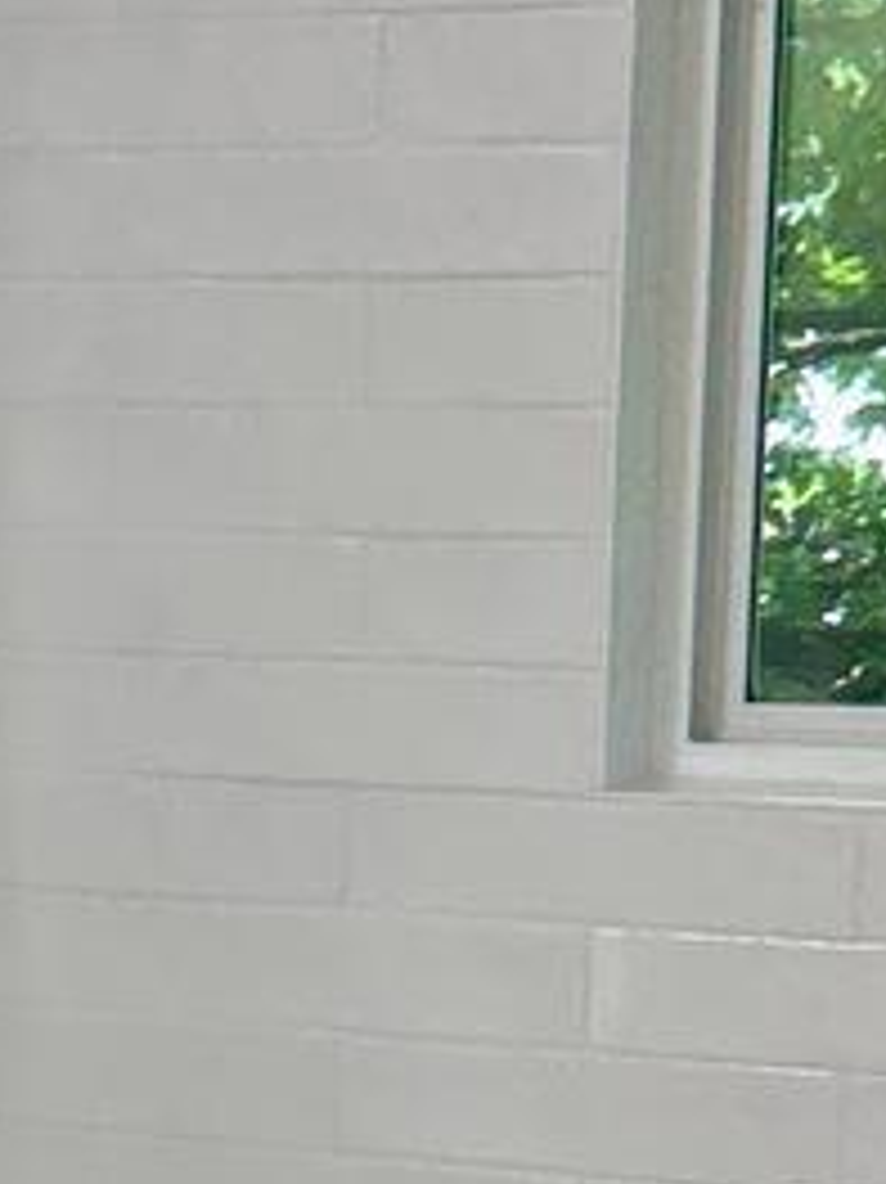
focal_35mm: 140
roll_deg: +0.3
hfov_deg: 10.2
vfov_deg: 13.9
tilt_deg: -11.4
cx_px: -531
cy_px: 1134
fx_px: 4782
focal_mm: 6.76
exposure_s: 1/208
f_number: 1.78
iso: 160
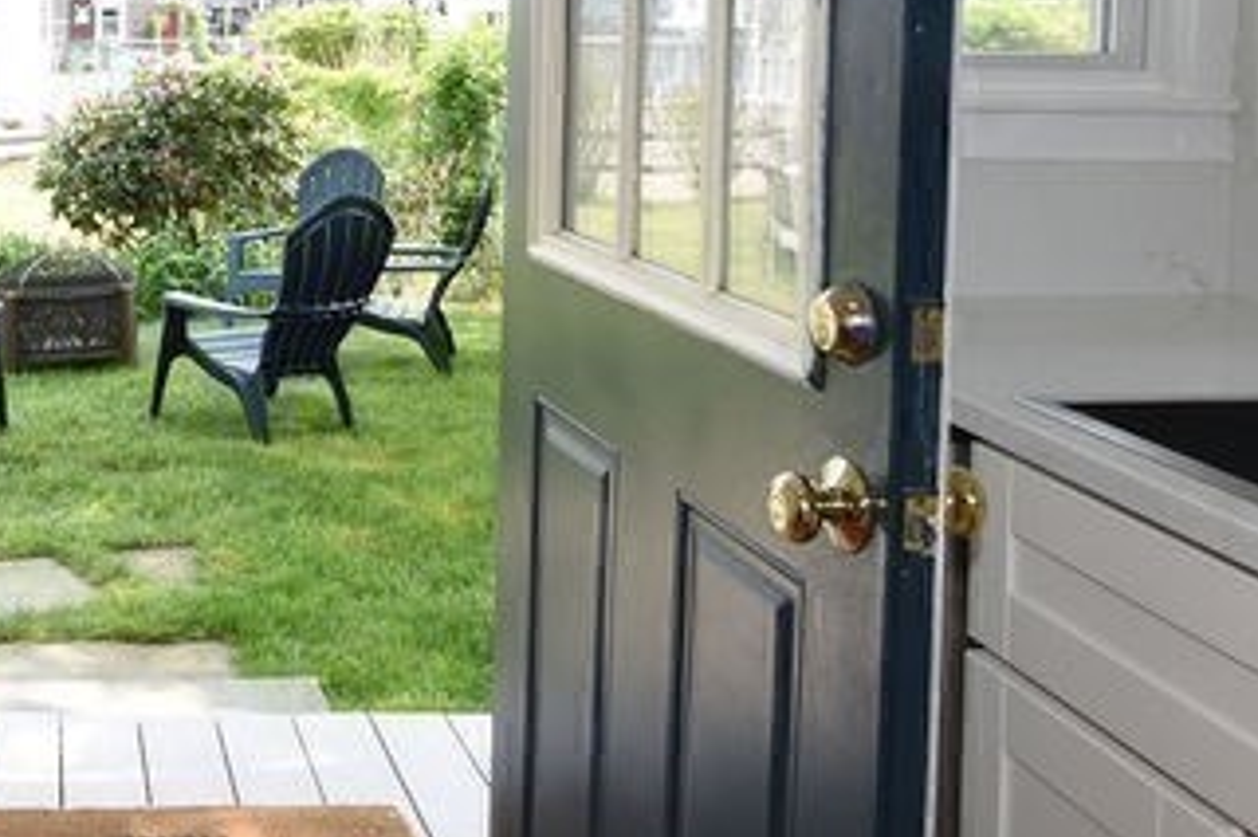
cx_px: 134
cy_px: 22
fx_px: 1676
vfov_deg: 26.7
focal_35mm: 48
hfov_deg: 38.4
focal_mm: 15
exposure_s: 1/160
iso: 640
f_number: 9
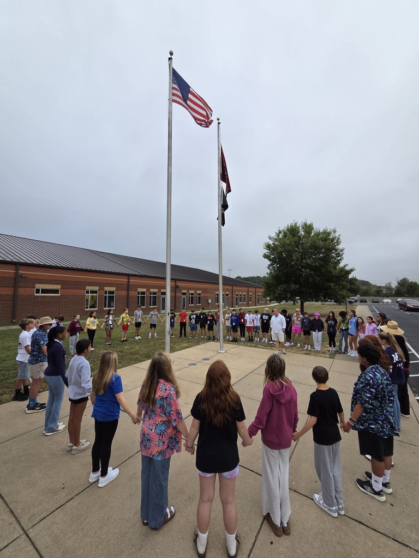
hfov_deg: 89.9
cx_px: 210
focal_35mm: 13
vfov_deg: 106.2
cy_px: 279
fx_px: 210
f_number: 2.2
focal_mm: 2.2
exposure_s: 1/355
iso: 100
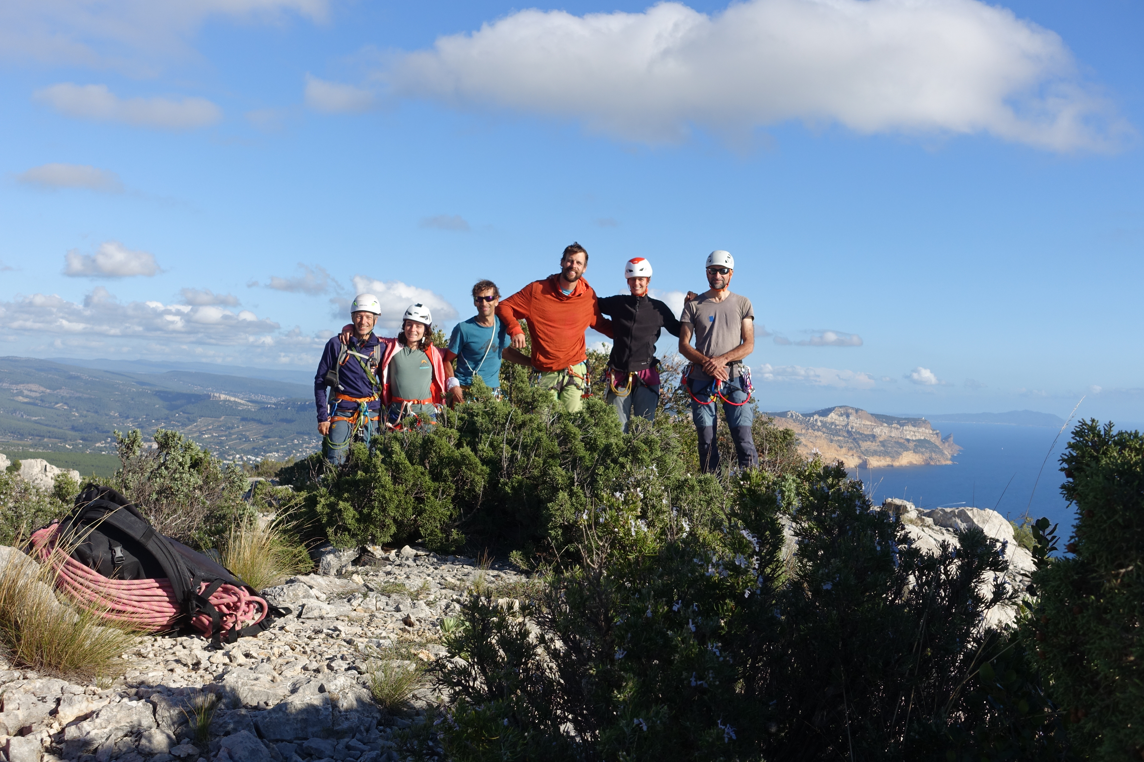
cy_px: 381
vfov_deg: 34.2
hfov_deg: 49.6
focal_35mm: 39
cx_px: 572
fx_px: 1239
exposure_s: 1/500
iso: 125
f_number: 5.6
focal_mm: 14.3
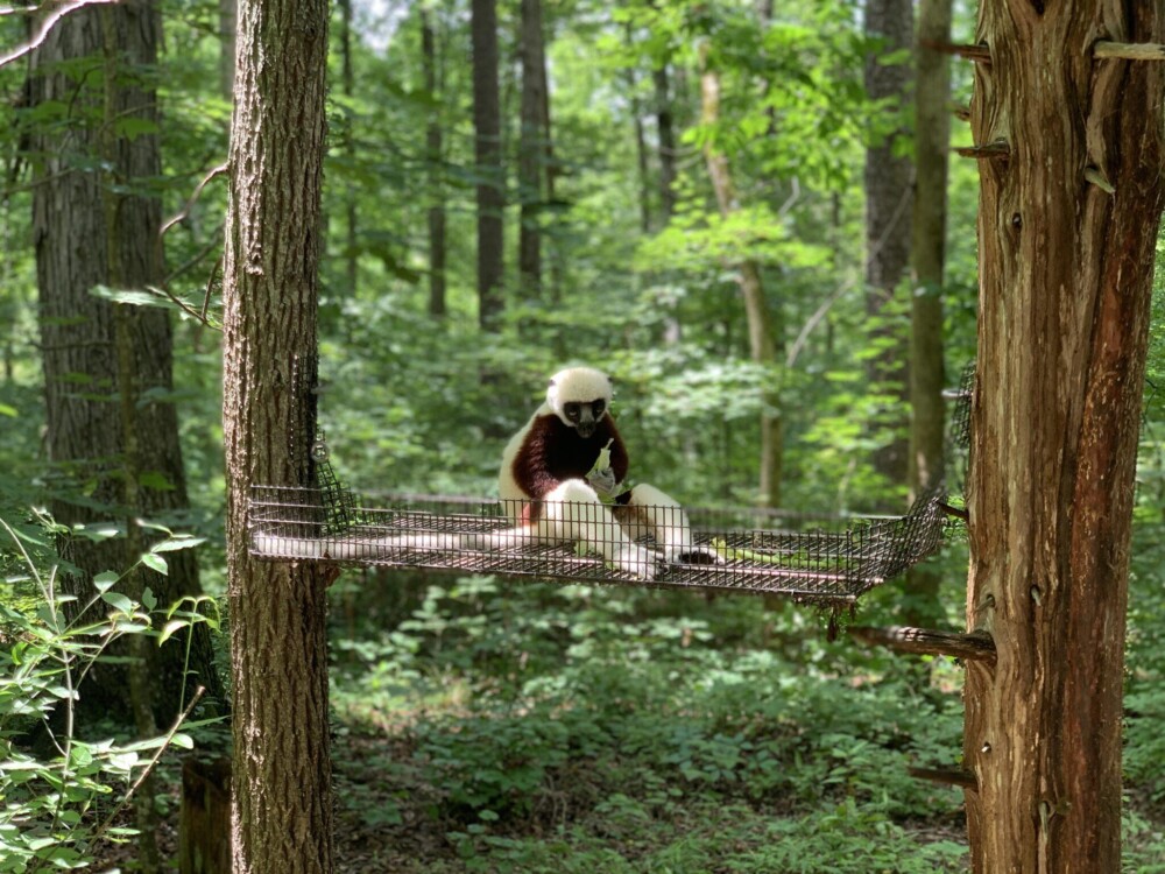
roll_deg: +0.4
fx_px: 1750
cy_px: 437
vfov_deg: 28.0
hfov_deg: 36.8
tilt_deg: -4.2
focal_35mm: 52
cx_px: 582
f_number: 2.4
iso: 50
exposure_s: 1/122
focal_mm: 6
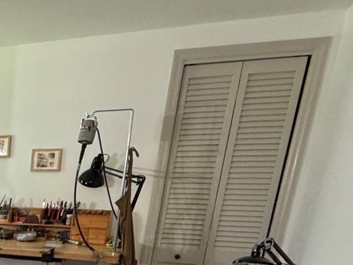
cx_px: -134
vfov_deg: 23.9
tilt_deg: -20.0
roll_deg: -0.3
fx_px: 541
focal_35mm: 53
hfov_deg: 28.1
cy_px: 351
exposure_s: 1/60
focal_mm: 2.22
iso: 500
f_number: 2.2
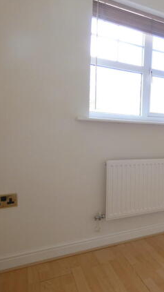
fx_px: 232
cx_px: 177
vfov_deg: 64.3
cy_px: 148
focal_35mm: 30
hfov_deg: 34.2
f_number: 2.8
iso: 200
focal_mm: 3.6
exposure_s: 1/60
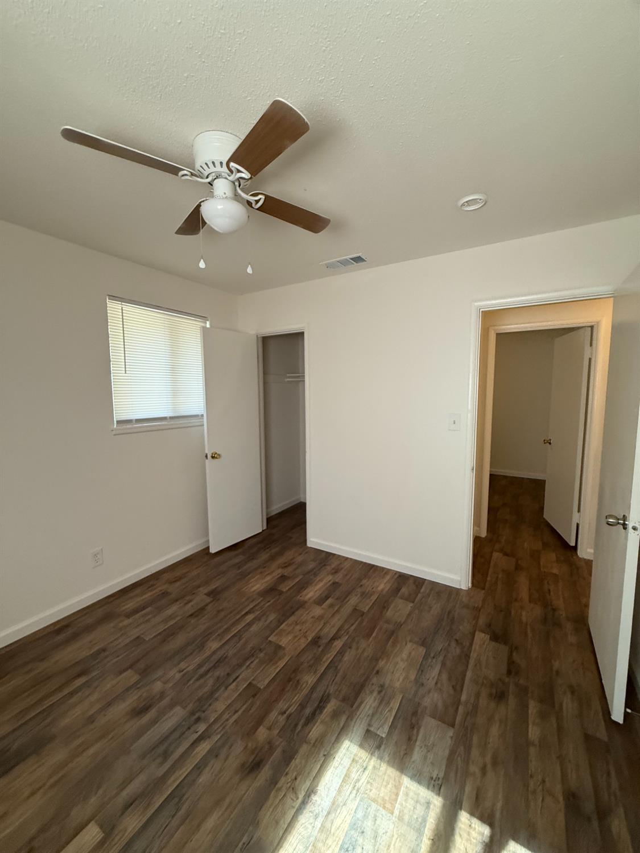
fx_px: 345
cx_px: 320
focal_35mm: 14
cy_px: 426
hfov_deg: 85.7
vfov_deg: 102.1
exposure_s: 1/120
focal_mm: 2.22
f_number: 2.2
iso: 320
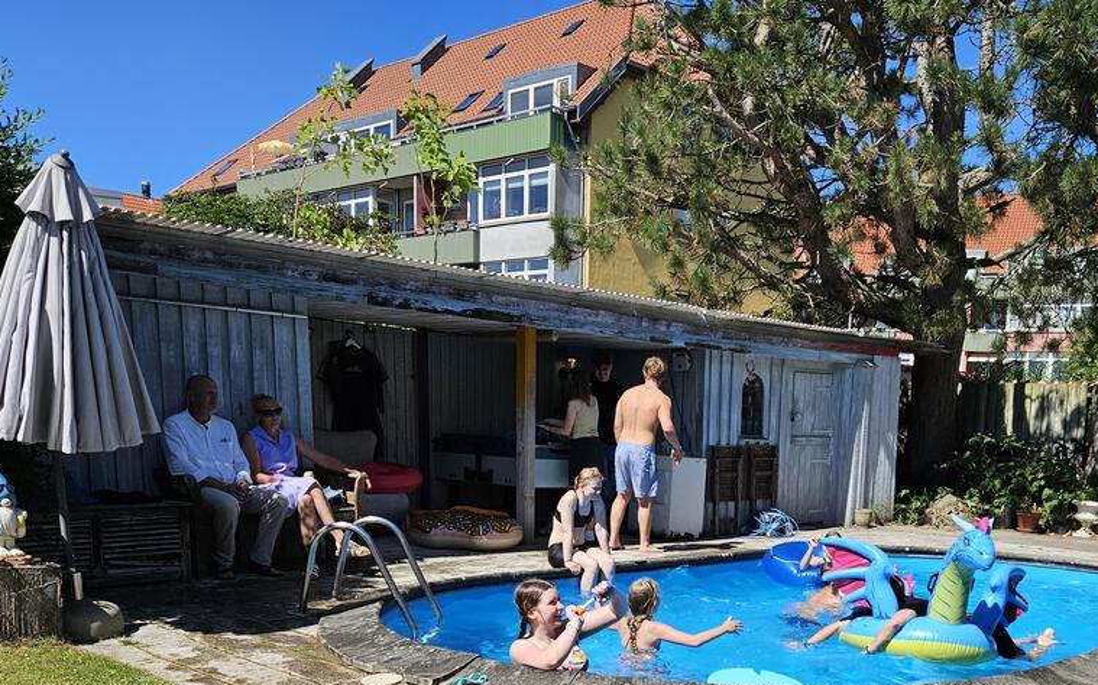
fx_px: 1107
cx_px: 709
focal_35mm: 37
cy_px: 601
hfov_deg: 52.0
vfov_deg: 32.9
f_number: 1.8
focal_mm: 5.4
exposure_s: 1/2252
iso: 25
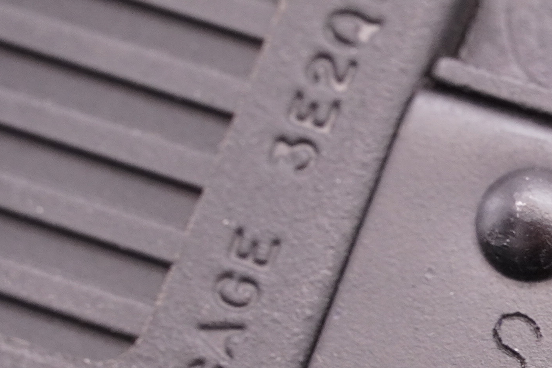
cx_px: 705
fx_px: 9360
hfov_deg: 3.4
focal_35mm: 611
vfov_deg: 2.3
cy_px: 395
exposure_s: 1/125
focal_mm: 135
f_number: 5.6
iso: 1250
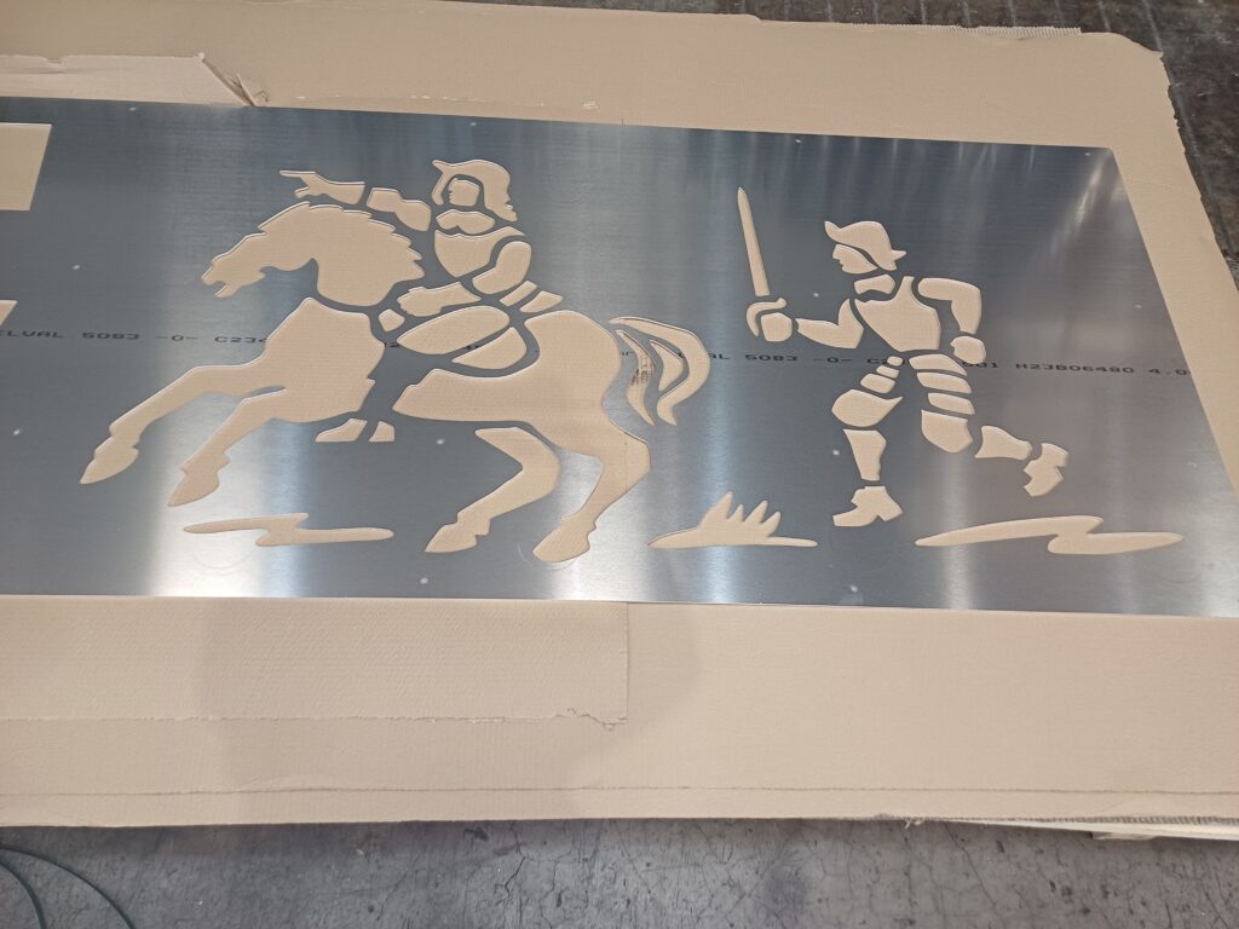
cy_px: 464
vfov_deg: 54.9
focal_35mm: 25
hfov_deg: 69.4
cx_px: 620
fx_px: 895
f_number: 1.8
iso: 200
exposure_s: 1/50
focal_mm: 4.65
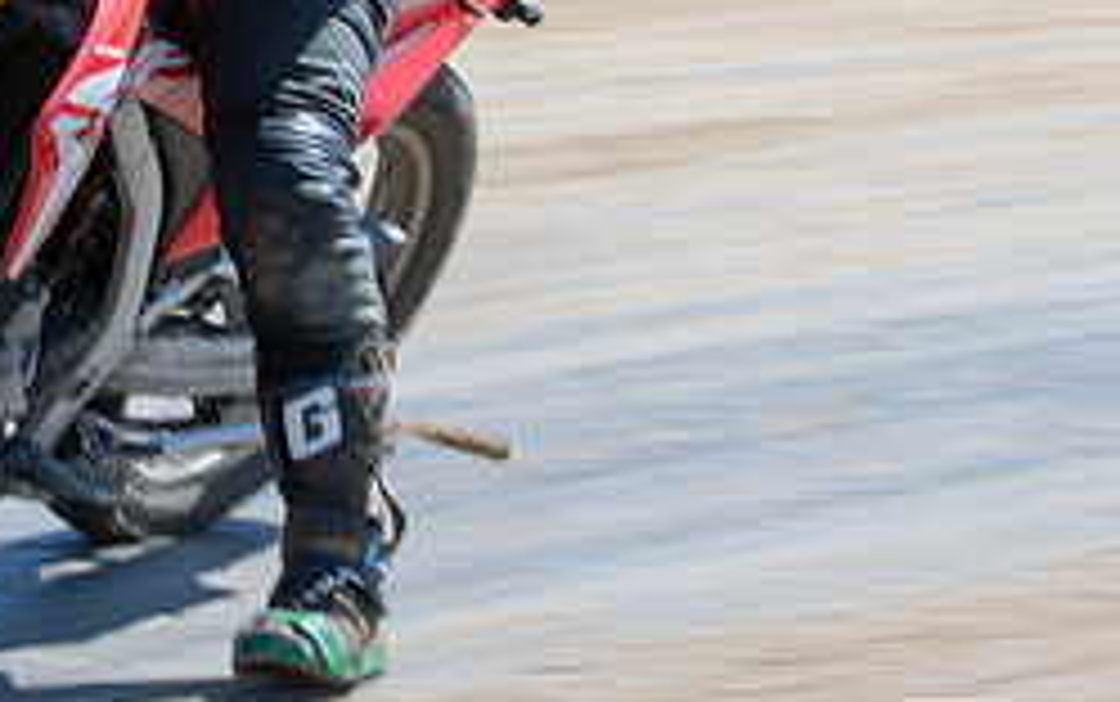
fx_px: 9774
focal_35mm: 320
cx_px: -310
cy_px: -103
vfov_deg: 4.1
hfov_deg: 6.5
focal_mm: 70
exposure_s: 1/125
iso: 125
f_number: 9
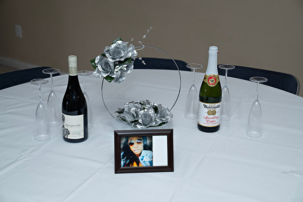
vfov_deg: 21.3
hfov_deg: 31.4
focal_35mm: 64
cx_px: 152
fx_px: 539
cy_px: 101
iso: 500
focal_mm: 64
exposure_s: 1/160
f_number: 5
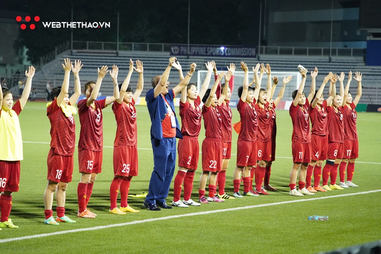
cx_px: 190
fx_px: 1333
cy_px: 127
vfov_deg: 10.9
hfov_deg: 16.3
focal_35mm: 126
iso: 10000
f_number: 5
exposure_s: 1/800
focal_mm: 126
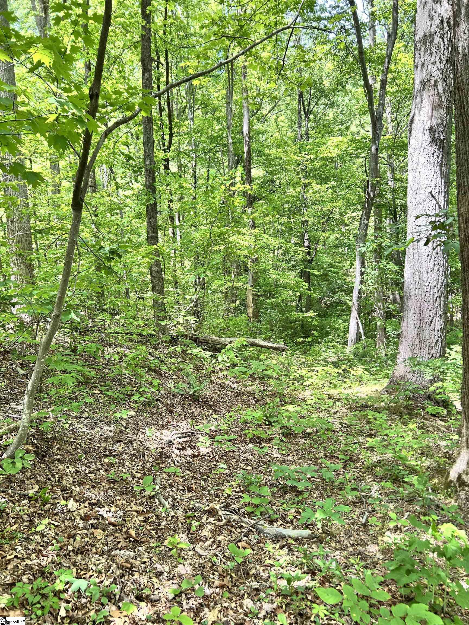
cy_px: 312
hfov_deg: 53.1
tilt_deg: -3.8
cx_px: 234
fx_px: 470
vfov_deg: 67.3
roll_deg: +3.6
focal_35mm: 26
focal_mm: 5.7
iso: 40
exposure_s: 1/169
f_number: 1.5
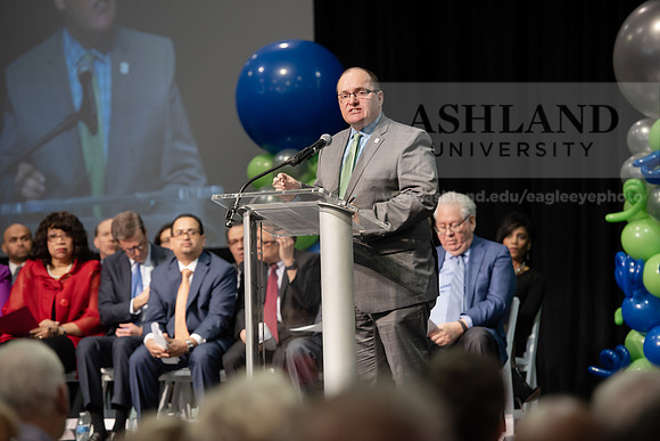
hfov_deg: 13.7
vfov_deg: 9.2
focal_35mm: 150
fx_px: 2751
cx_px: 330
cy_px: 220
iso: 1250
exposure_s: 1/200
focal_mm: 150
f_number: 3.5
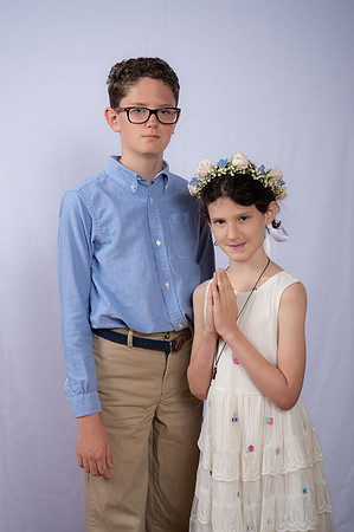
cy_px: 266
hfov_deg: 20.9
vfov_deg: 31.0
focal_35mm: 65
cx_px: 177
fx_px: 961
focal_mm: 65
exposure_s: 1/160
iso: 250
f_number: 8
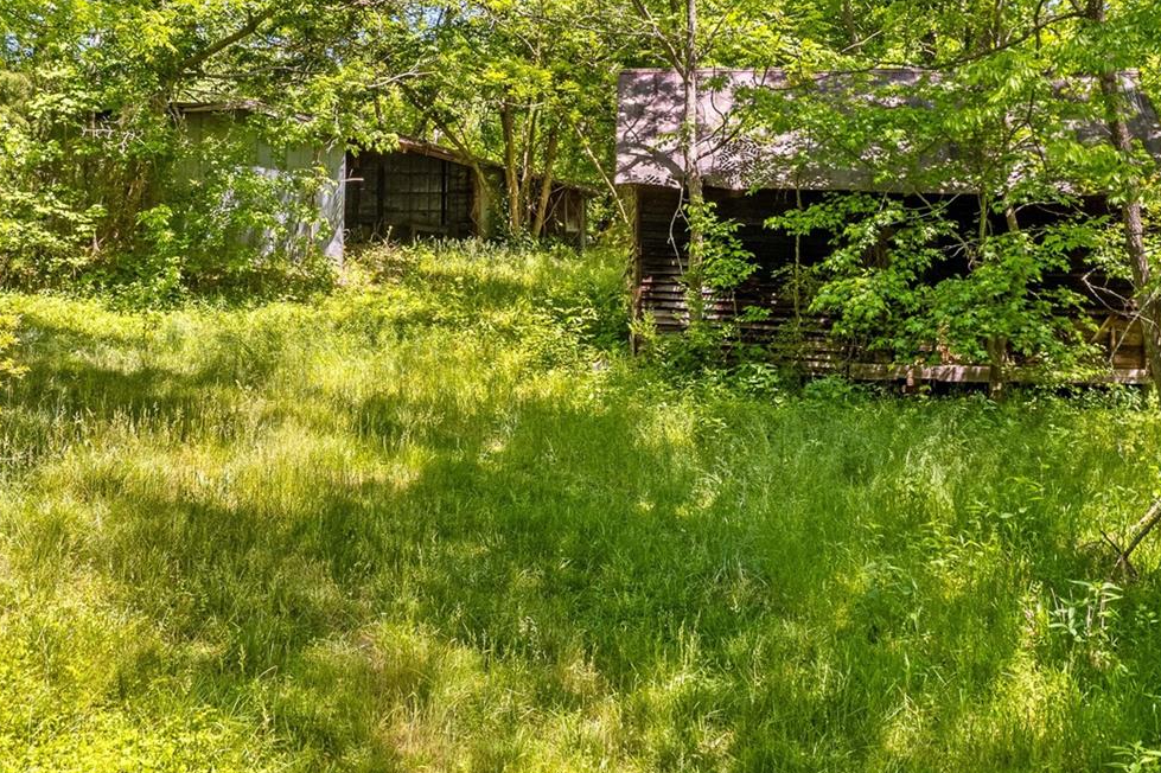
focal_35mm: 46
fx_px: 1483
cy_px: 210
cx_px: 381
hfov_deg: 42.2
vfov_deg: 28.9
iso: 100
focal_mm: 8.38
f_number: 2.8
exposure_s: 1/320
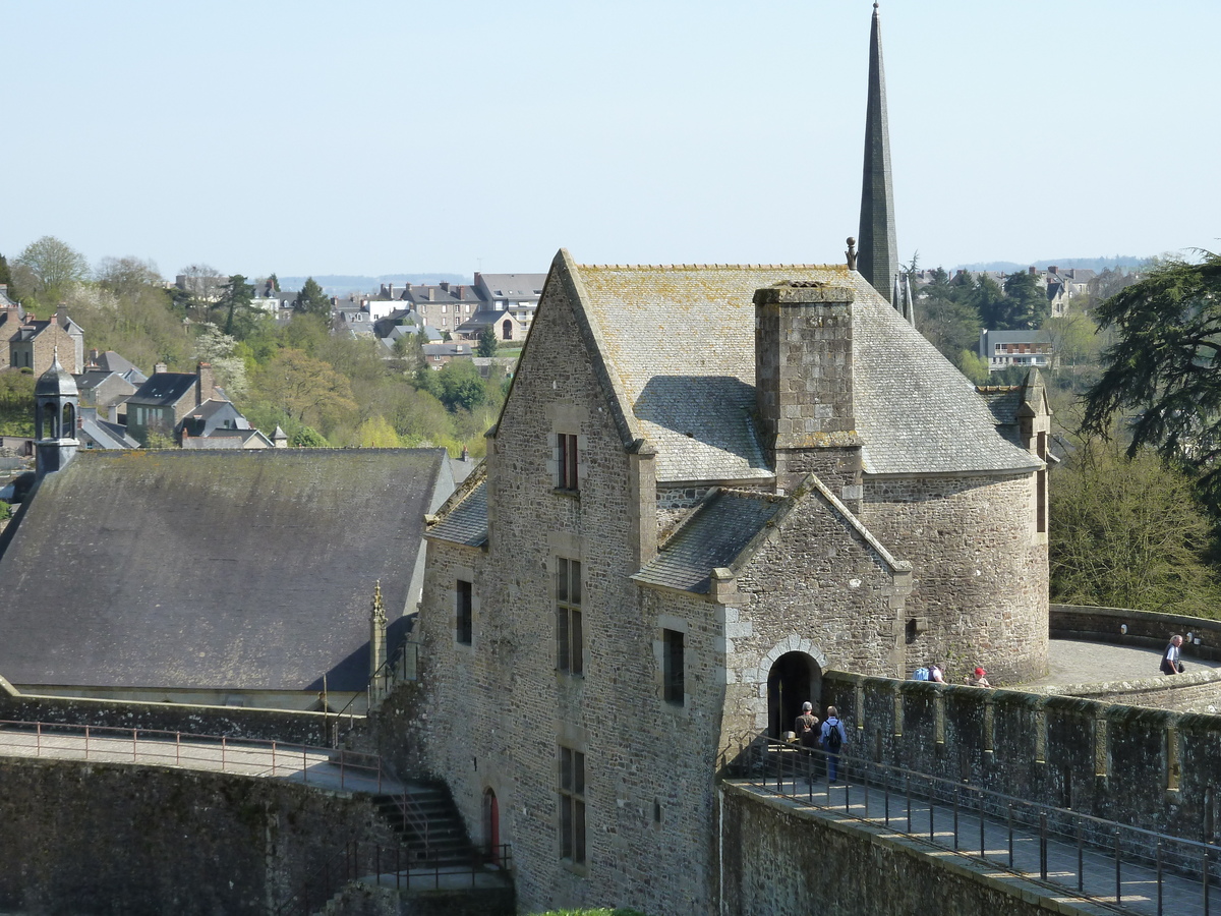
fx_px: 3175
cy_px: 458
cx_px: 610
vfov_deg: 16.4
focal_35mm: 90
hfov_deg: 21.8
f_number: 4.3
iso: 125
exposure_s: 1/320
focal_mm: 14.7
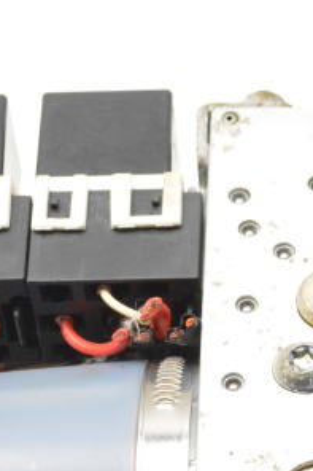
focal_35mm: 166
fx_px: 2167
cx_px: 518
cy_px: 431
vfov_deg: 12.3
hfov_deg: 8.0
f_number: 7.1
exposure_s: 1/200
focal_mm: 32
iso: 2500
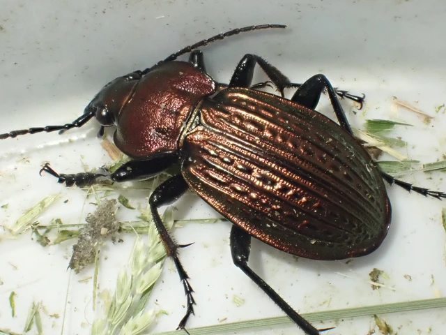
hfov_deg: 22.3
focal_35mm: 88
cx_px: 223
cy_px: 168
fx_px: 1134
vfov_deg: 16.8
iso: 1250
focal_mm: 15.66
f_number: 6.3
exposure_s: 1/80
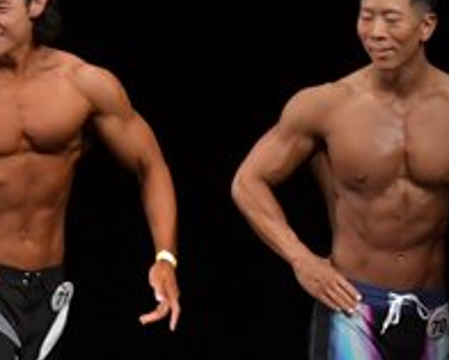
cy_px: 339
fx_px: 9945
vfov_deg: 2.1
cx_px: 473
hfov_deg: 2.6
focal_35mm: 748
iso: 3200
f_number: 5.6
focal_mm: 135
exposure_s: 1/400
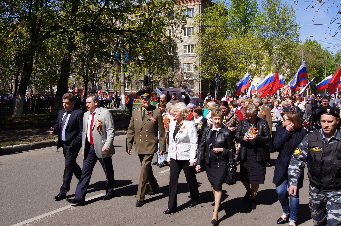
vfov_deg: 36.8
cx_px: 170
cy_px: 113
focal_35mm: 36
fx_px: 340
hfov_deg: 53.2
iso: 100
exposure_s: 1/125
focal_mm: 24
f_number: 13
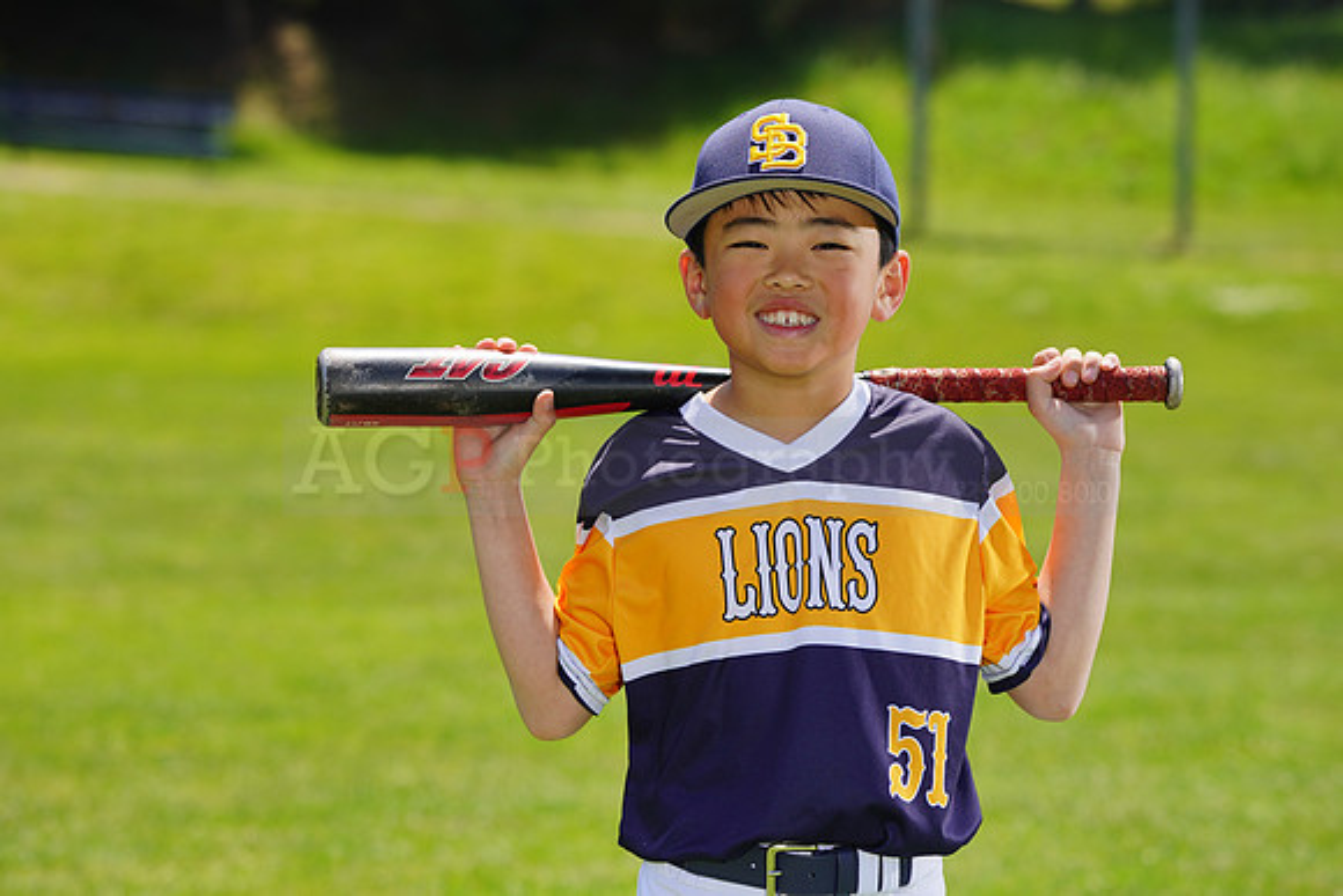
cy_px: 448
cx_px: 672
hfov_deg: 10.8
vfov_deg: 7.2
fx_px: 7089
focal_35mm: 190
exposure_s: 1/250
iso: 100
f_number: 8
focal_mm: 190
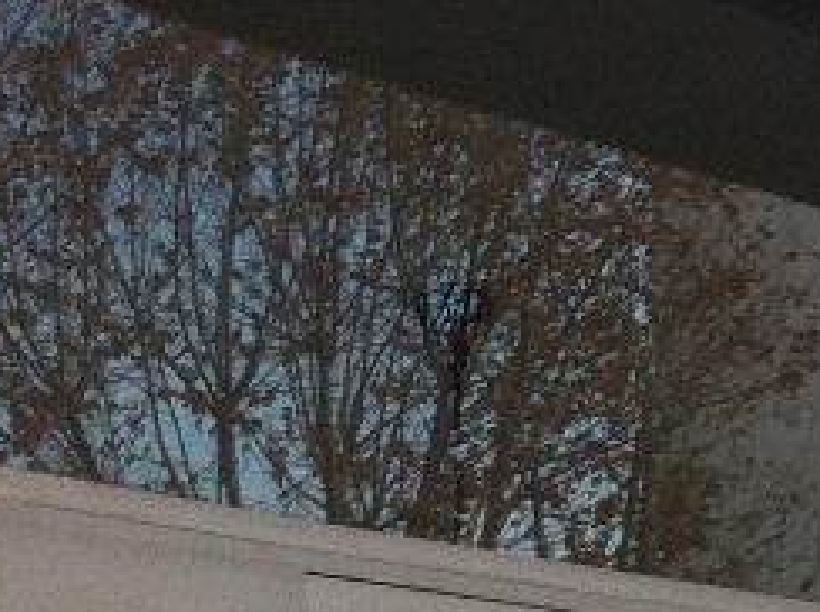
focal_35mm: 147
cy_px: -193
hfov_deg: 12.3
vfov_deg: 9.9
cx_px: 1512
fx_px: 3475
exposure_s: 1/120
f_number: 2.8
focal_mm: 3.85
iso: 125
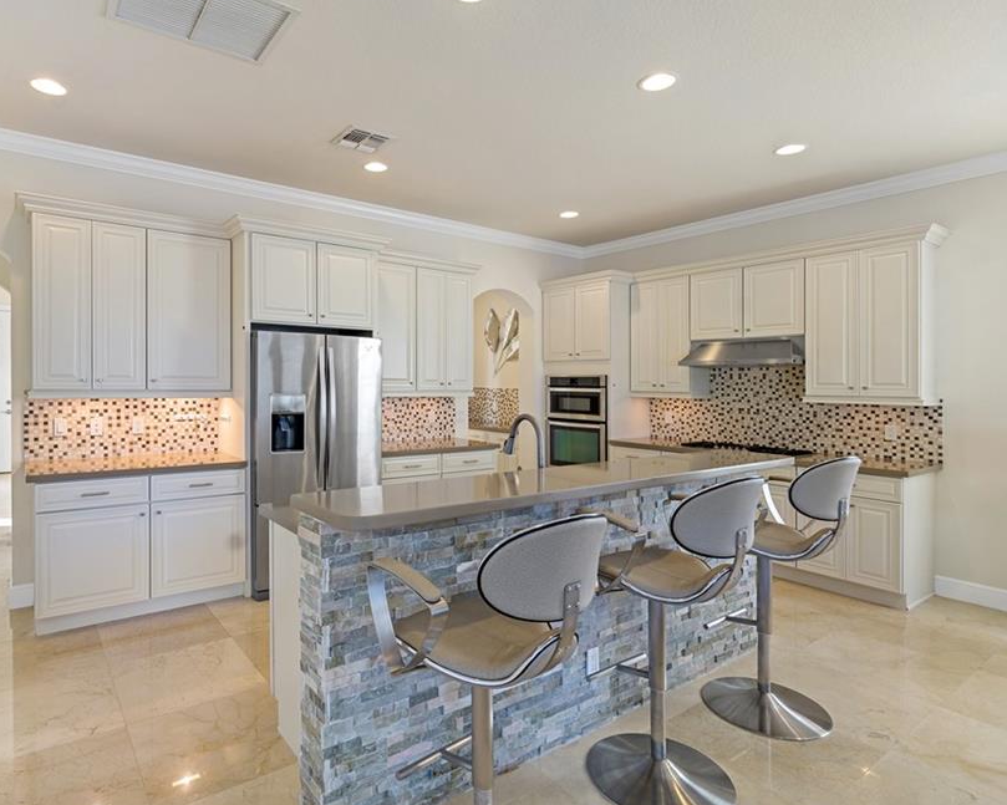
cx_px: 412
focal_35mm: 19
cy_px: 404
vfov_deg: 70.8
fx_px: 566
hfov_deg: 82.5
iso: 100
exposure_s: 1/4
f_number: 6.3
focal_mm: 16
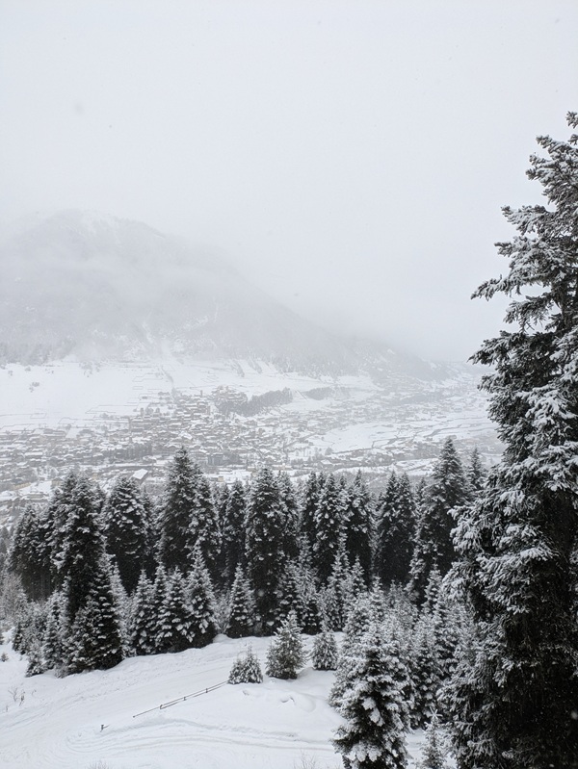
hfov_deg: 54.9
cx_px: 289
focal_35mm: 25
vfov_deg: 69.4
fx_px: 556
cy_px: 384
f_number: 1.89
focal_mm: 5.43
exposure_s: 1/1420
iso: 73
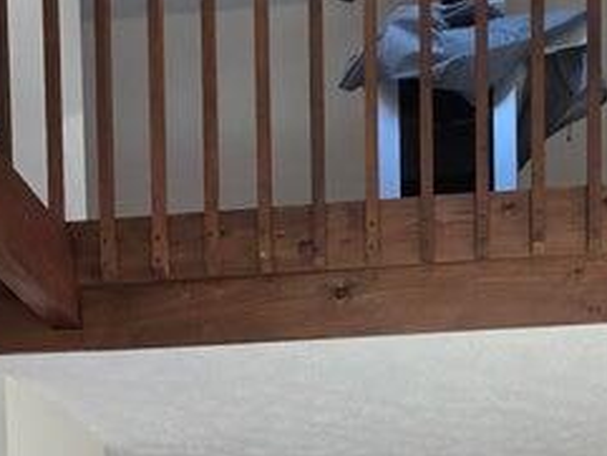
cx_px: 392
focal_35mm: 46
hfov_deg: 40.8
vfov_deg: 23.5
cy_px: 723
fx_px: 807
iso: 200
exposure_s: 1/359
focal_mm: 2.2
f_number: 1.9
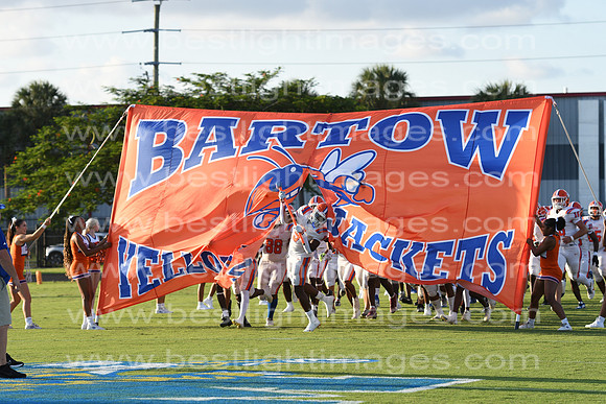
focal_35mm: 168
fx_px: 2829
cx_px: 303
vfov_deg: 8.2
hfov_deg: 12.2
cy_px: 202
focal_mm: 112
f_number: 5.6
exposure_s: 1/500
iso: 125
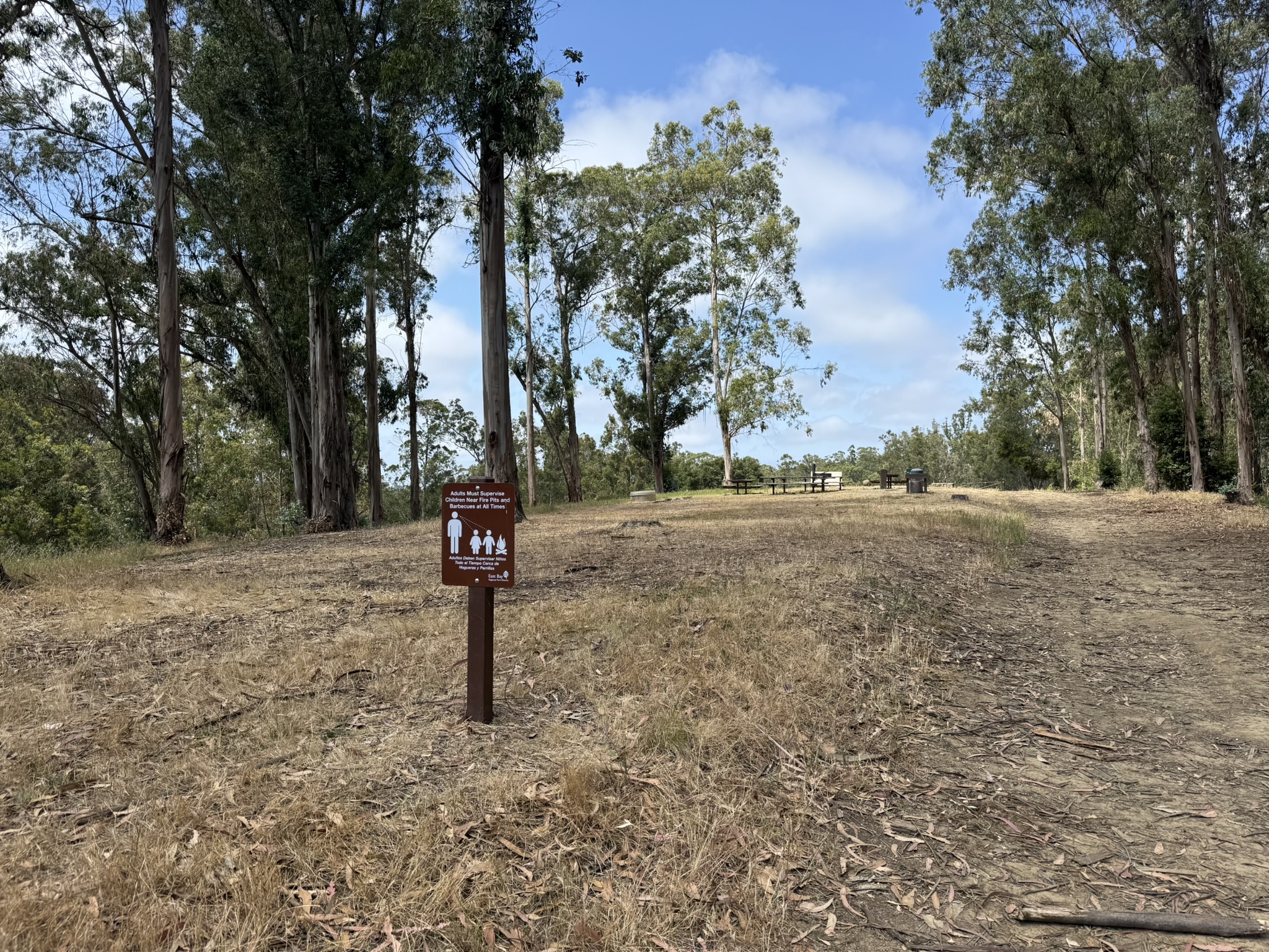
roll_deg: +0.4
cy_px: 476
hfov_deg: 71.6
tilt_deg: -1.3
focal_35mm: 24
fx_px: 880
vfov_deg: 56.8
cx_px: 634
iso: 80
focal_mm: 6.76
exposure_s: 1/2907
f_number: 1.78
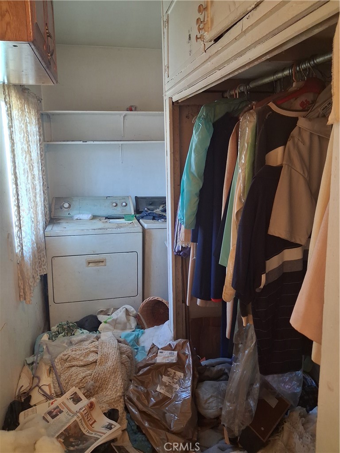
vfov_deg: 65.3
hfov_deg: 51.4
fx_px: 354
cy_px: 226
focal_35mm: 27
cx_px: 170
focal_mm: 4
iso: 500
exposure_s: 1/40
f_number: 1.8
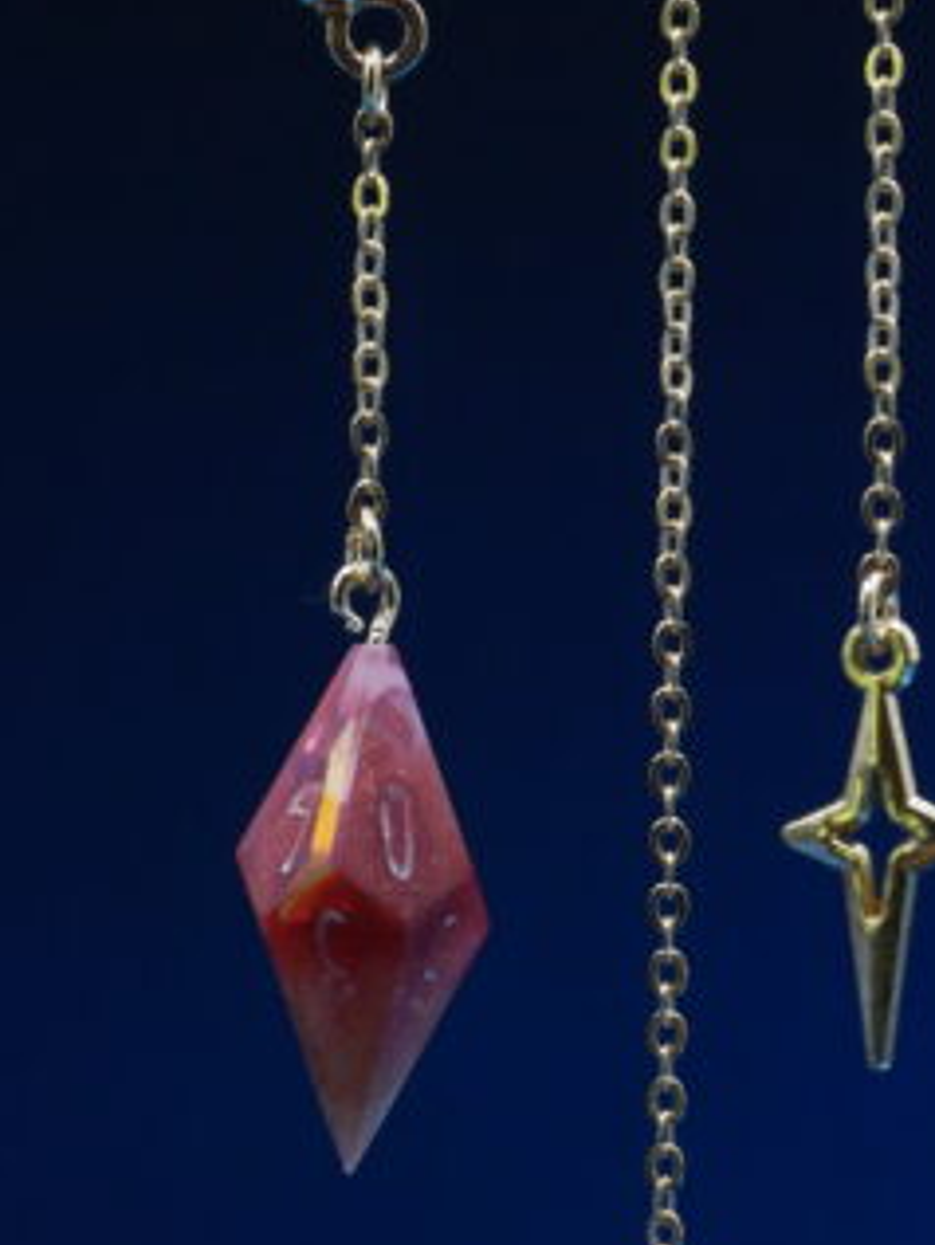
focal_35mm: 151
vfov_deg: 13.1
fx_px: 5434
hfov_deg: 9.8
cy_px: 422
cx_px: 597
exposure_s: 1/60
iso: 800
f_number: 6.3
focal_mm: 30
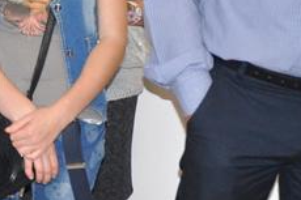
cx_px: -33
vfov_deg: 8.4
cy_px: -33
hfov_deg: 12.6
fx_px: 1344
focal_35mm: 161
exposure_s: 1/60
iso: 800
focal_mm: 29
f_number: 4
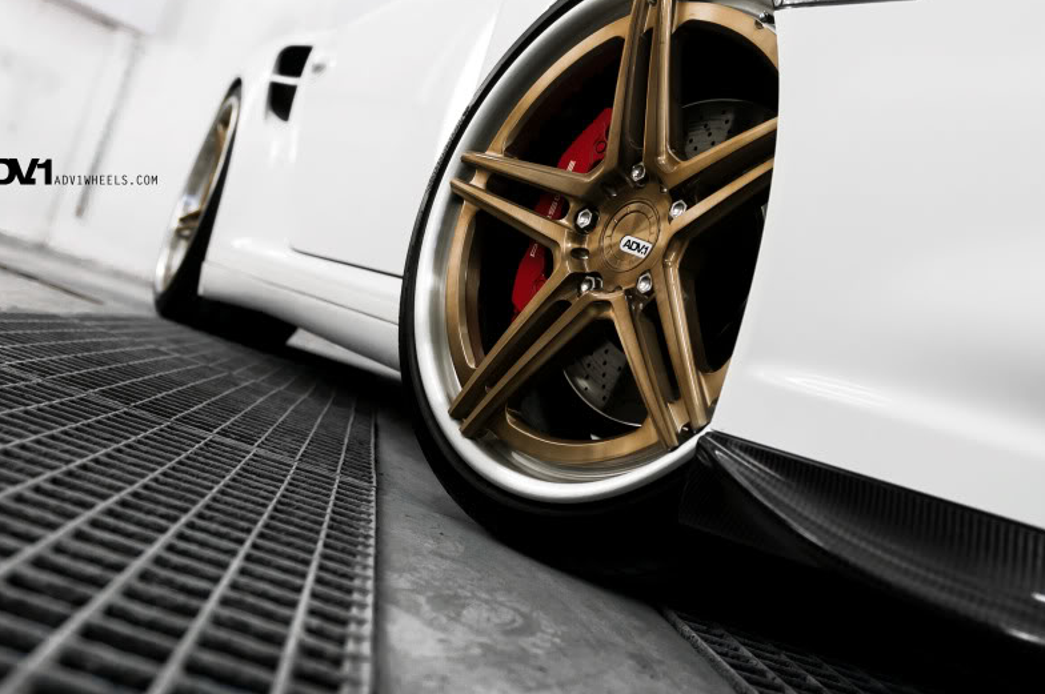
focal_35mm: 47
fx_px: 1363
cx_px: 455
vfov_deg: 28.5
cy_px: 285
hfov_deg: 41.9
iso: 200
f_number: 2.8
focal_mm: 24
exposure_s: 1/80
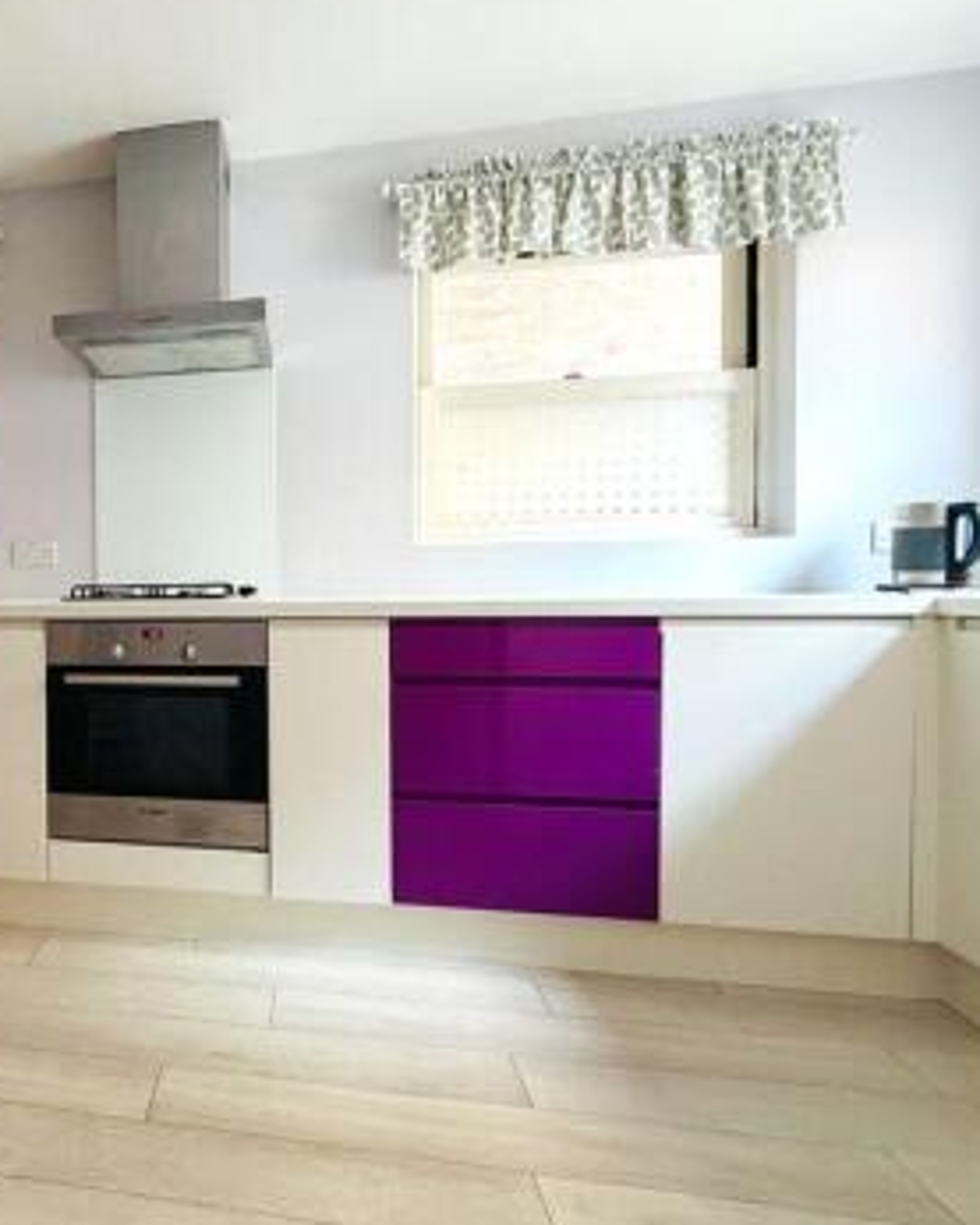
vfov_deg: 72.6
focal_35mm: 23
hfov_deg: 54.4
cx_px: 129
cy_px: 607
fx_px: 834
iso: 400
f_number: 2.2
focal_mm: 2.22
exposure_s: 1/60
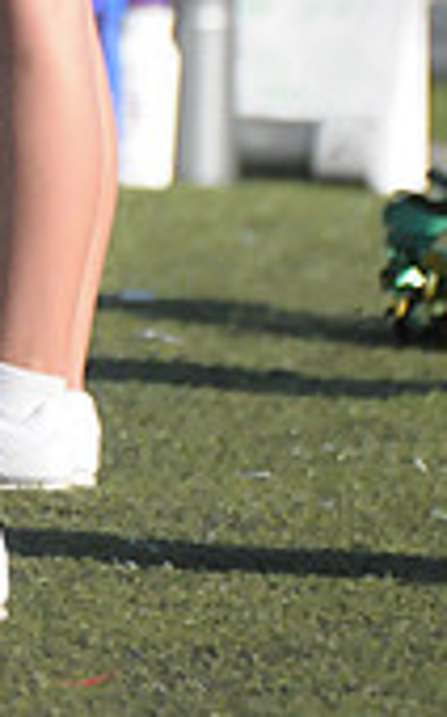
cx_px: -116
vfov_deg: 1.1
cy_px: -405
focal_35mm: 1980
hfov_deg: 0.7
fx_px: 38659
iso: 1600
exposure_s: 1/8000
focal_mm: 380
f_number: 4
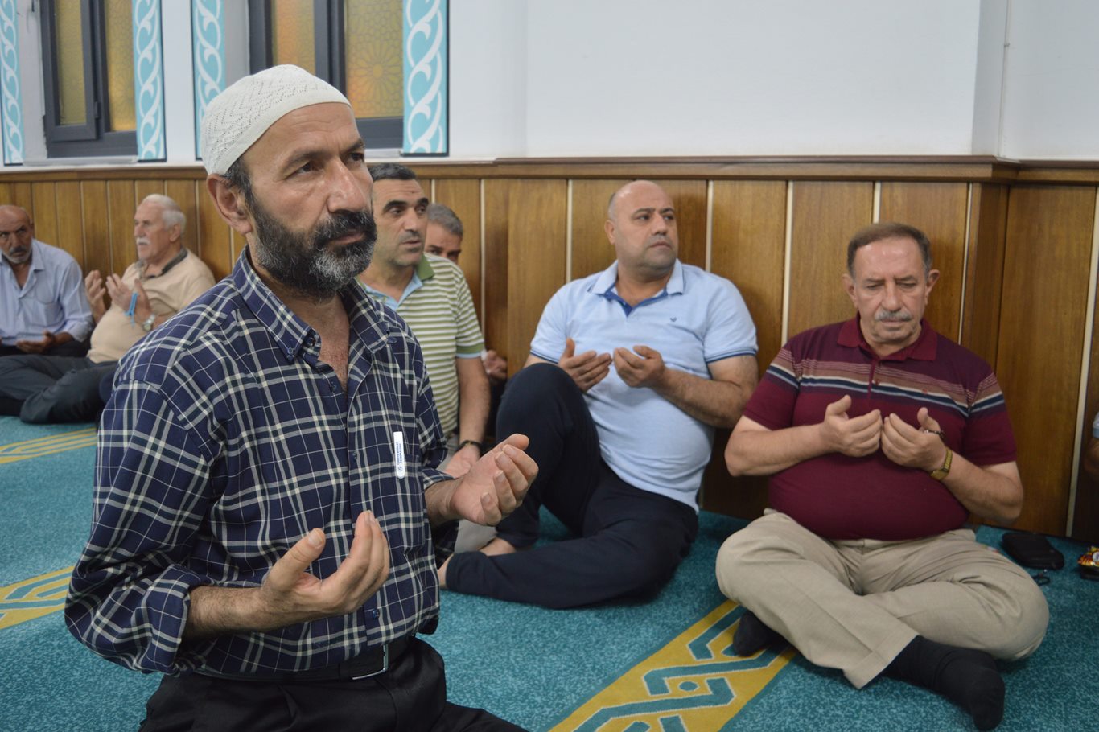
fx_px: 1007
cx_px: 550
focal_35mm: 33
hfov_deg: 57.2
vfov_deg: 40.0
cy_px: 366
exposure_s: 1/20
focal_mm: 22
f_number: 3.8
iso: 400
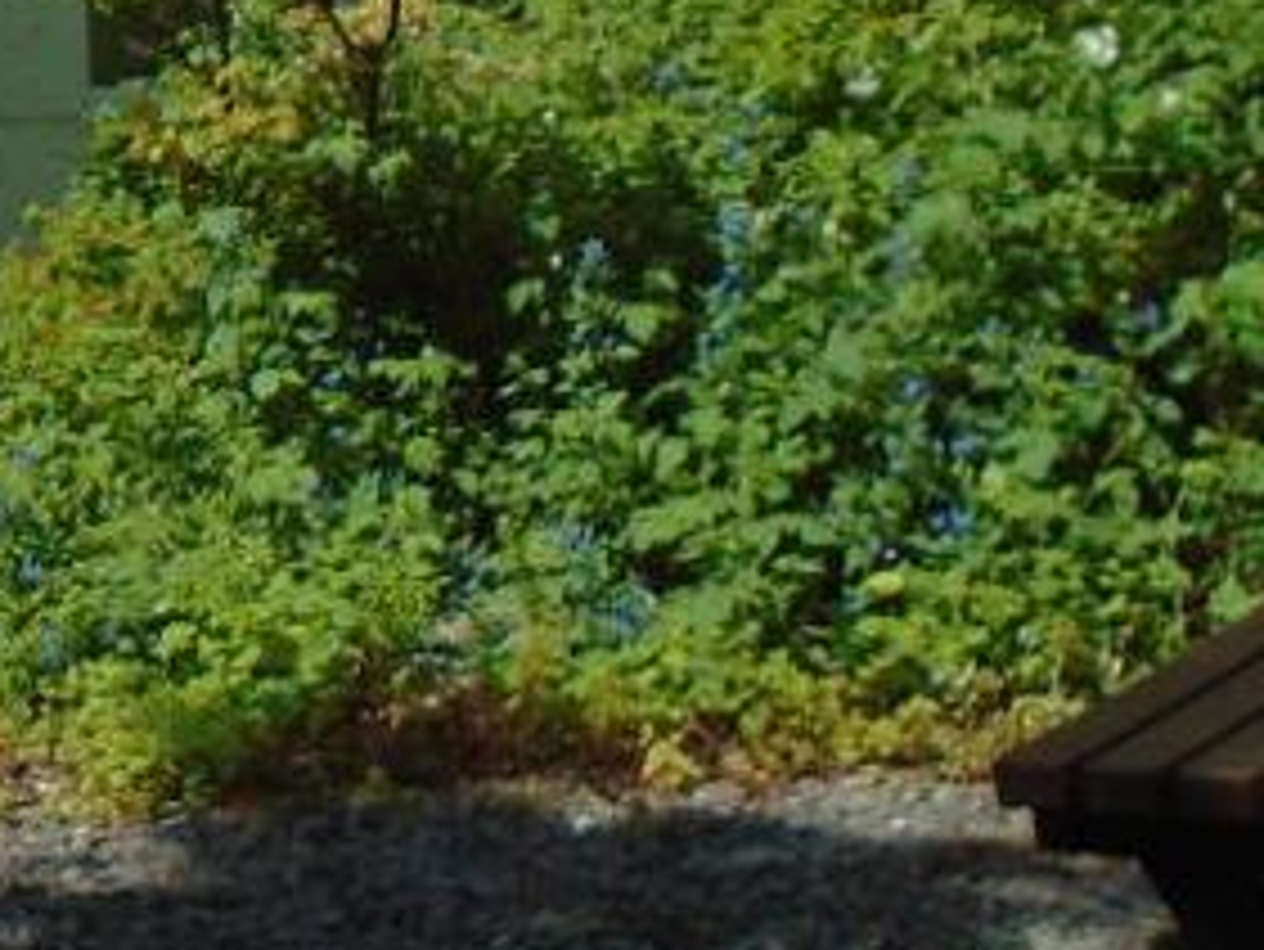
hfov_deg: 17.6
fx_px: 3543
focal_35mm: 97
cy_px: -203
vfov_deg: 14.7
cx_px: -769
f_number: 8
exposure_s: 1/200
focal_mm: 4.6
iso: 100
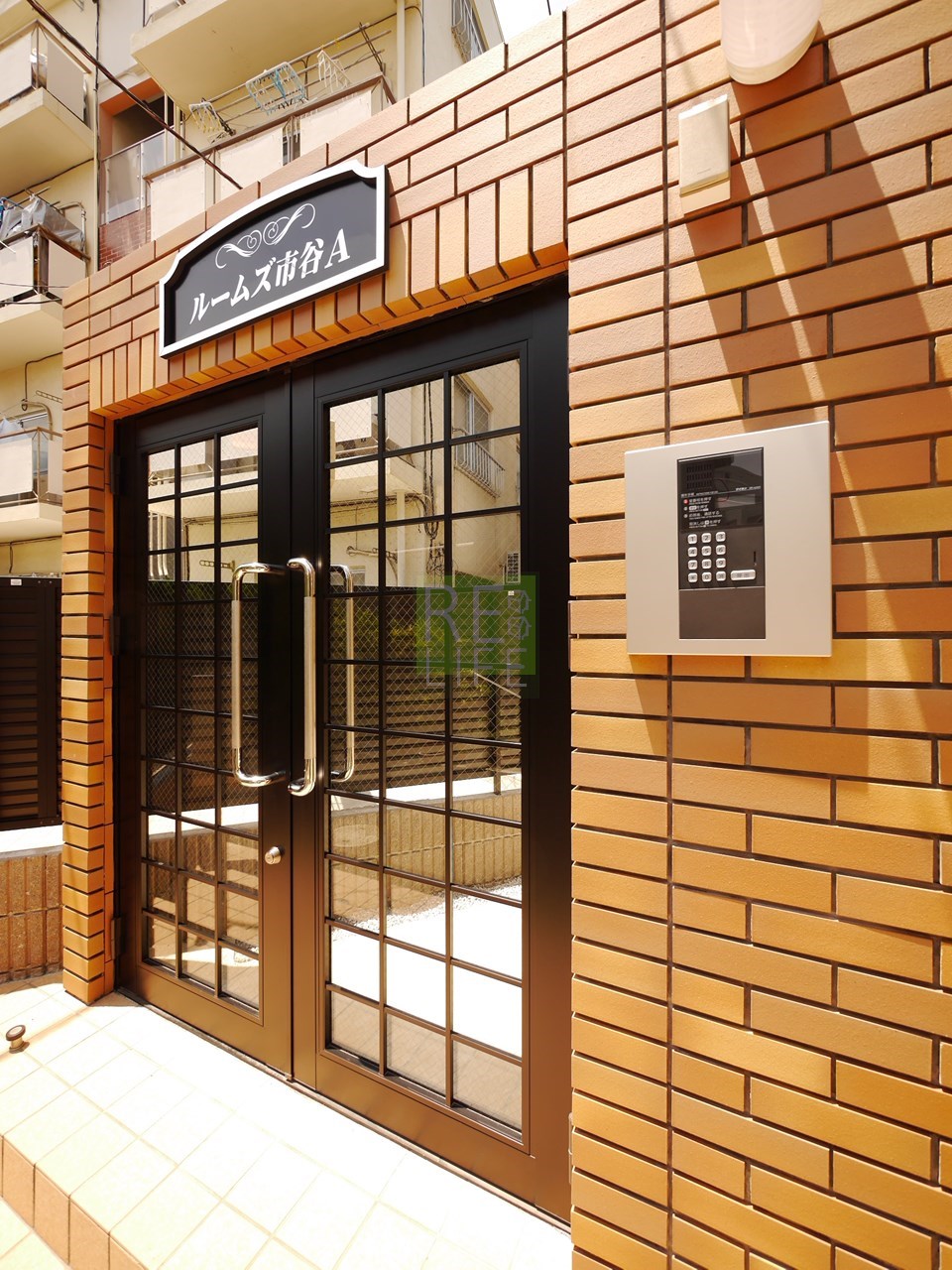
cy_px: 635
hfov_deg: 85.7
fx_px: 513
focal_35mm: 14
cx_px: 476
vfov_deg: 102.1
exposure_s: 1/400
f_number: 4
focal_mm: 7
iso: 160
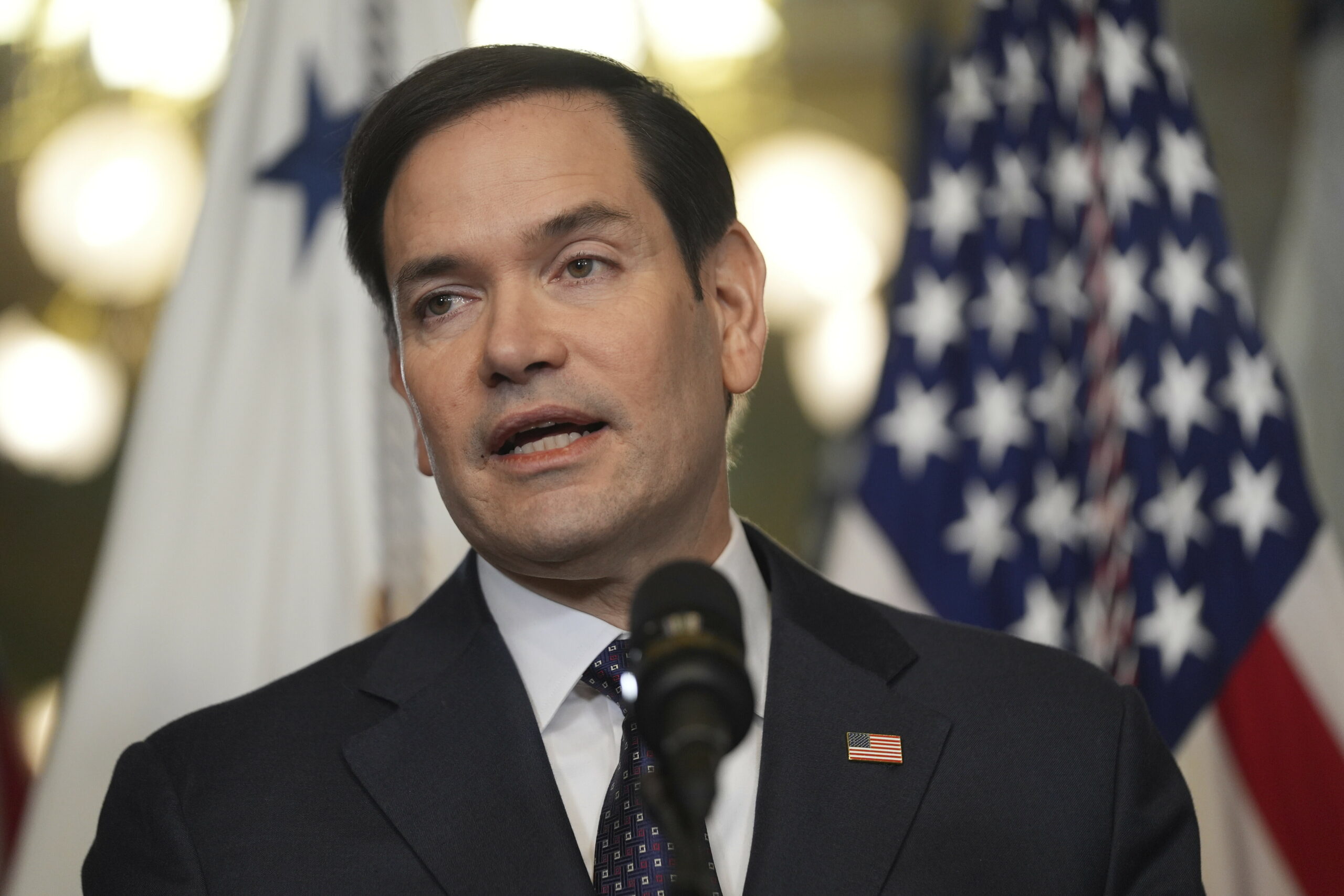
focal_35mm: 158
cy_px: 448
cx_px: 672
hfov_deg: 13.0
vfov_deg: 8.7
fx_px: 5899
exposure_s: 1/320
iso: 2000
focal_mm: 158
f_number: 2.8
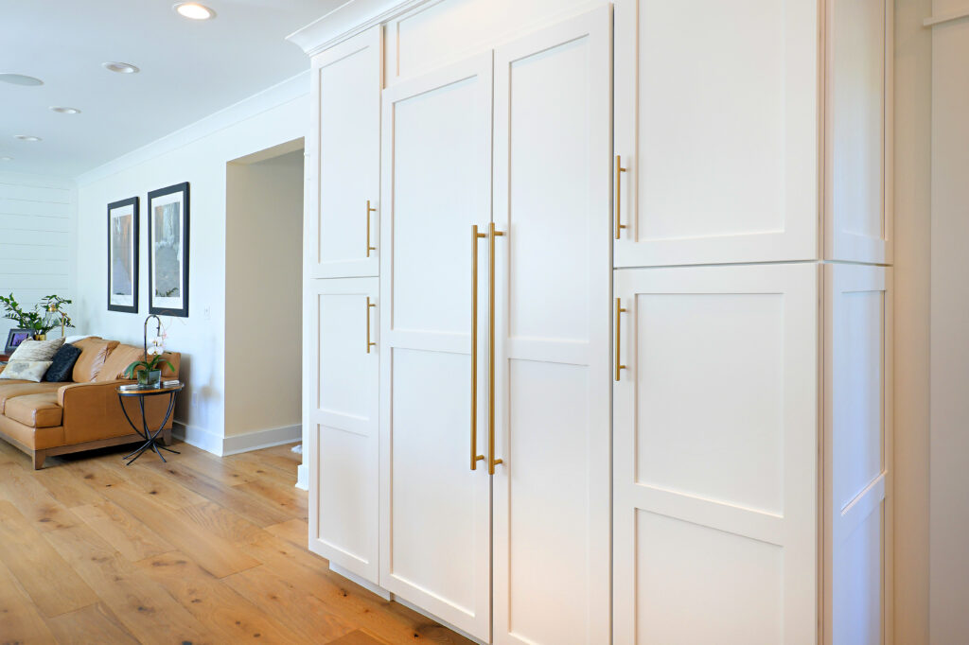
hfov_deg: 81.2
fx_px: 565
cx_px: 484
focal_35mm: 21
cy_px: 322
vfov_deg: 59.5
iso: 200
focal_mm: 14
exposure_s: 1/1.6
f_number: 13
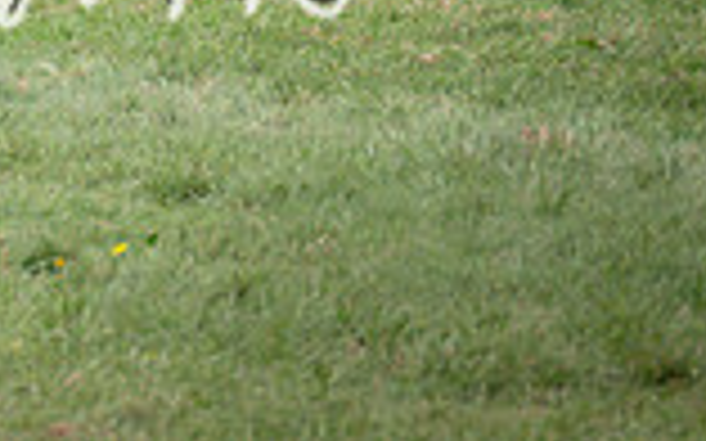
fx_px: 17484
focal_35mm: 909
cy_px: -254
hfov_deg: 2.3
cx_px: 79
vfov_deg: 1.4
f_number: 5
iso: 400
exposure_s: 1/800
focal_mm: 140
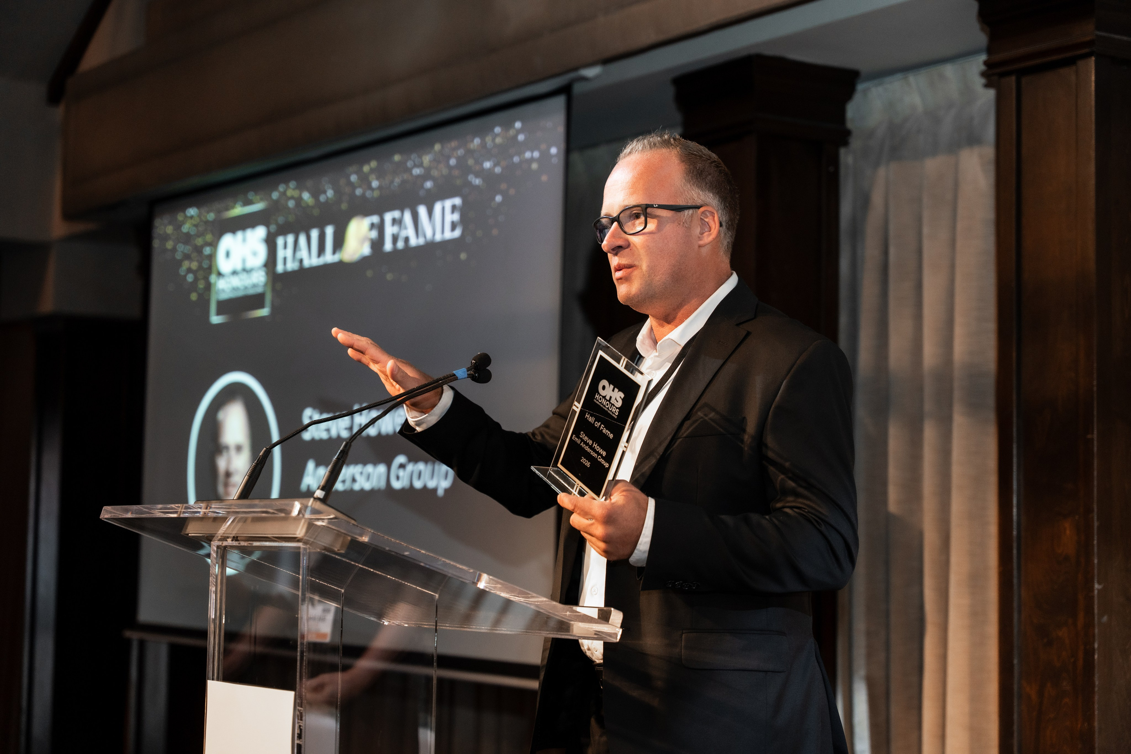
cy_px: 377
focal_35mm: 70
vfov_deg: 19.5
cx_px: 566
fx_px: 2199
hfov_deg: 28.8
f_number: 2.8
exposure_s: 1/200
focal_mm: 70
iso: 1250
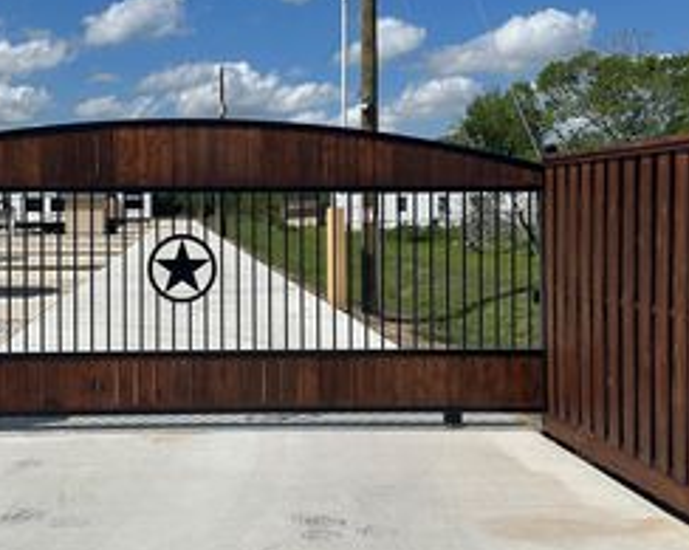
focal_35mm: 48
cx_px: 220
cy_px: 241
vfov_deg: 31.4
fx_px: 978
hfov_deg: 38.3
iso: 80
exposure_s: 1/9709
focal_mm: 6.86
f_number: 1.78
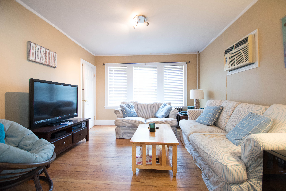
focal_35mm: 15
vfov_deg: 77.3
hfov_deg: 100.4
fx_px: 119
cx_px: 143
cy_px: 96
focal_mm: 10
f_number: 3.5
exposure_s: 1/15
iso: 1000
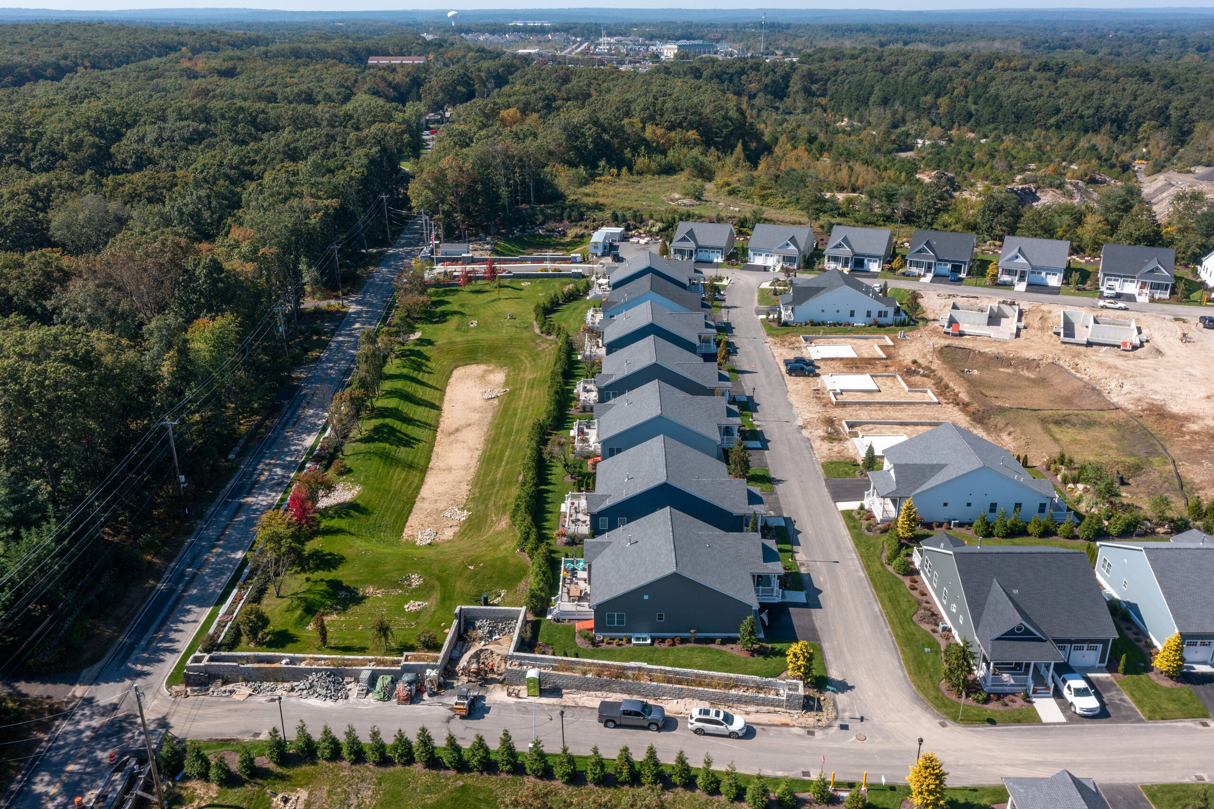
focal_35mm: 28
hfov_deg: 65.5
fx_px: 944
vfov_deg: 46.4
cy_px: 404
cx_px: 607
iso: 100
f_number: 6.3
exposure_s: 1/320
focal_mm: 10.26
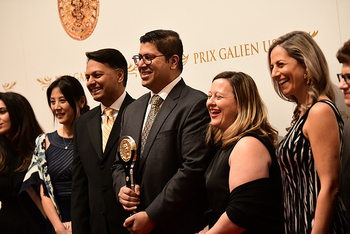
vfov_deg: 13.7
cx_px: 175
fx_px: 972
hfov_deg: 20.4
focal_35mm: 100
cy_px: 117
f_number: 2.8
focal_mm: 100
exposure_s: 1/125
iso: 8000
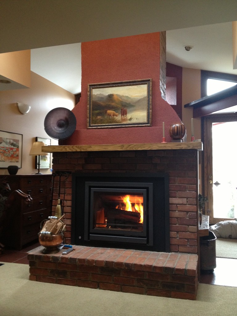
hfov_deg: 40.7
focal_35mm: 35
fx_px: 320
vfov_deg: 52.6
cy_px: 158
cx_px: 118
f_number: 2.4
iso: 200
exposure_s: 1/20
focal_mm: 4.28
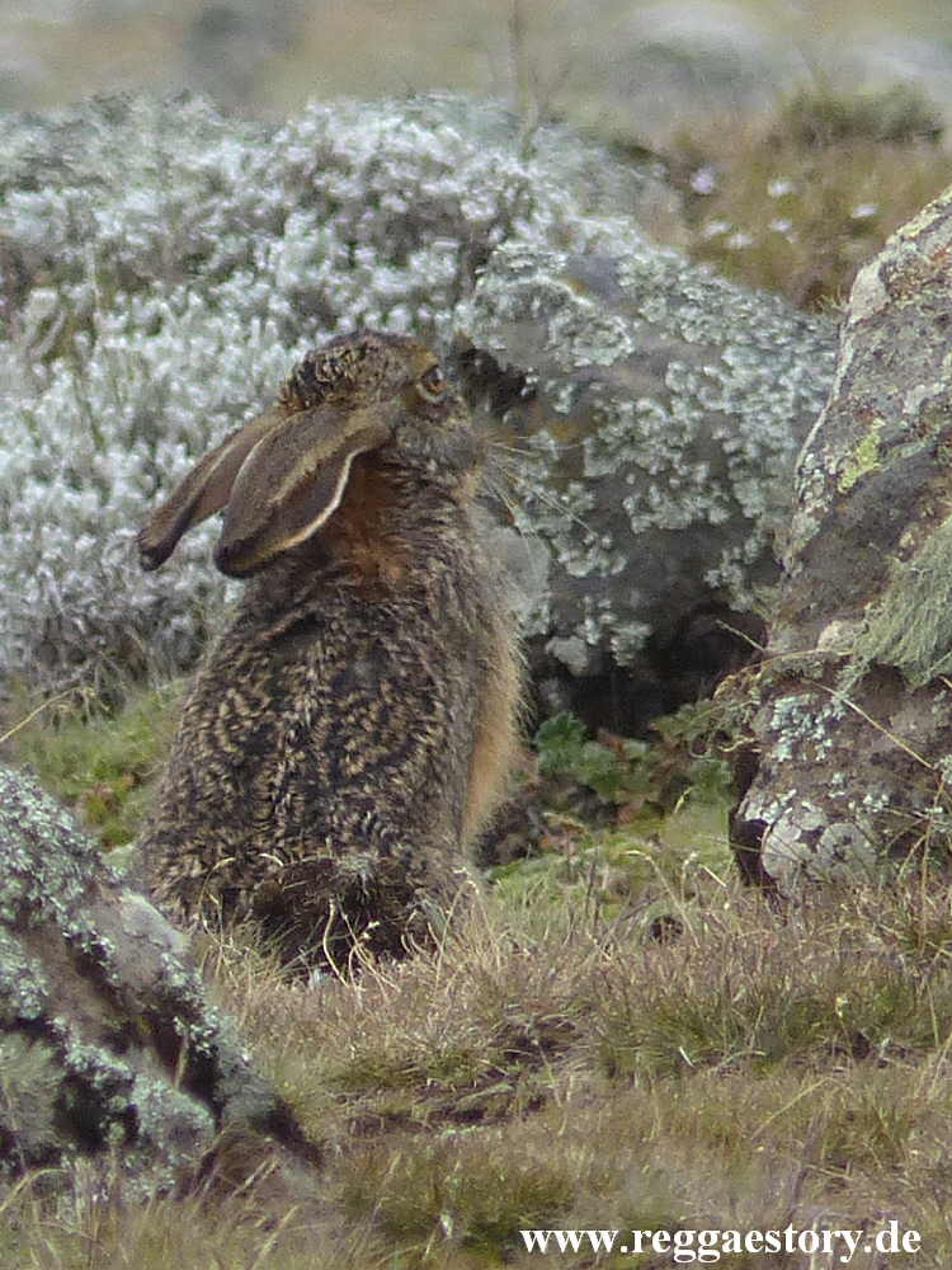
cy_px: 635
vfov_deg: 3.3
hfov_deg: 2.5
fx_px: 22001
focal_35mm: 600
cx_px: 476
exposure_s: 1/640
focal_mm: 108
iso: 100
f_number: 4
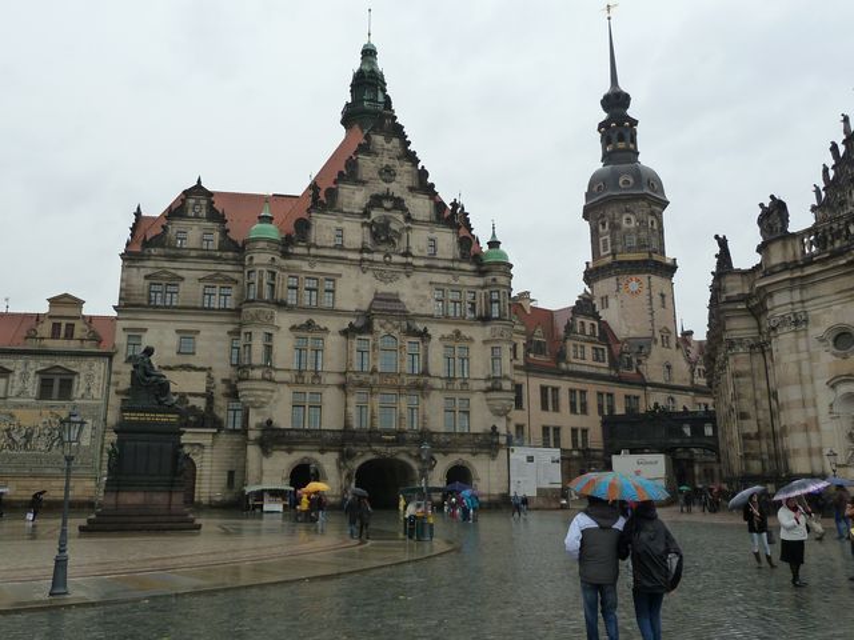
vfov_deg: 48.2
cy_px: 320
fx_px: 715
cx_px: 427
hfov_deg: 61.7
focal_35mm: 29
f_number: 4
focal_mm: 4.7
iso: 125
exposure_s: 1/125
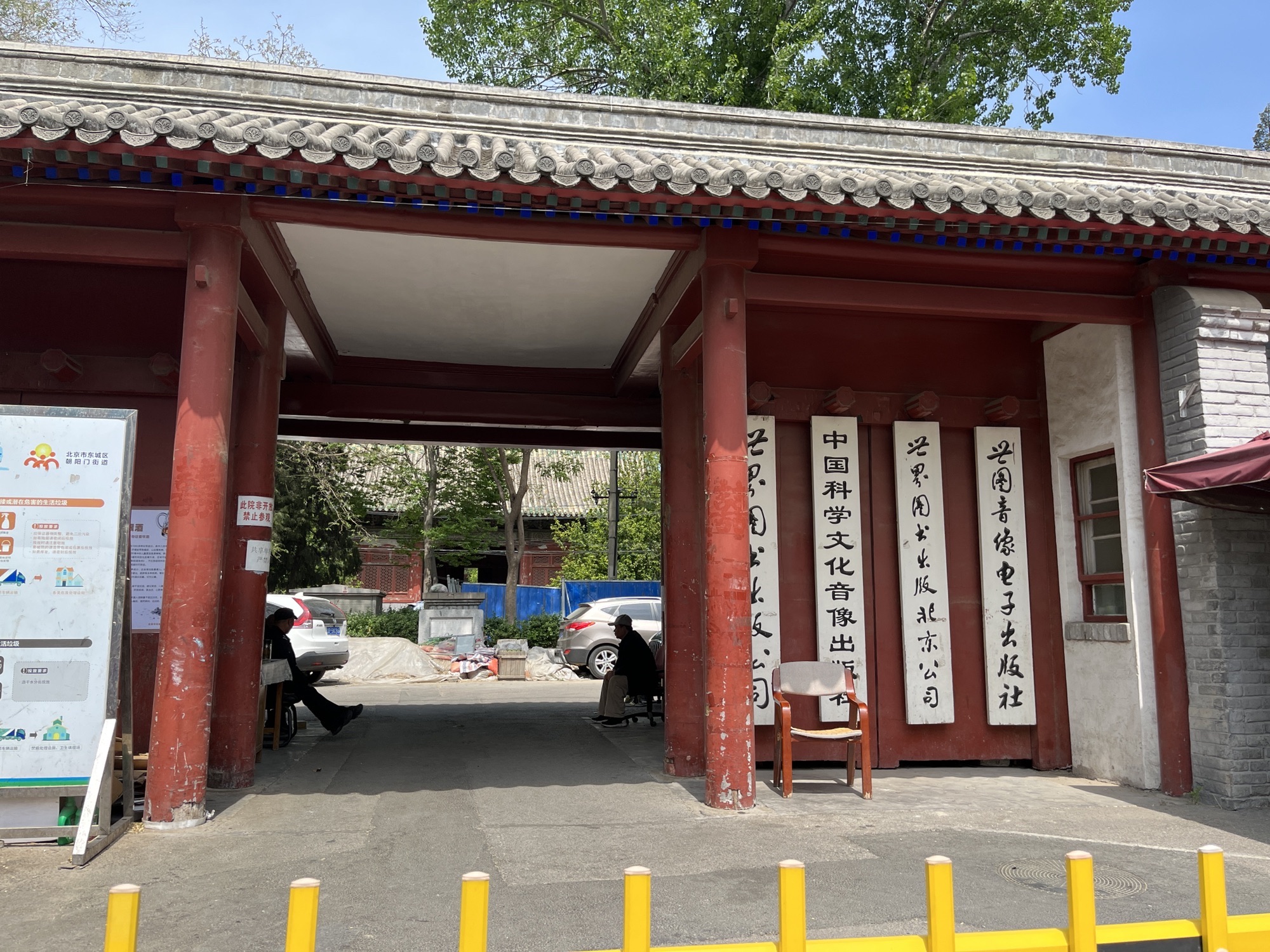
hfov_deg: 67.3
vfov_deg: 53.1
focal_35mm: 26
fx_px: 954
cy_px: 476
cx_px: 635
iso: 50
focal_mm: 5.1
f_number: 1.6
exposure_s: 1/1672
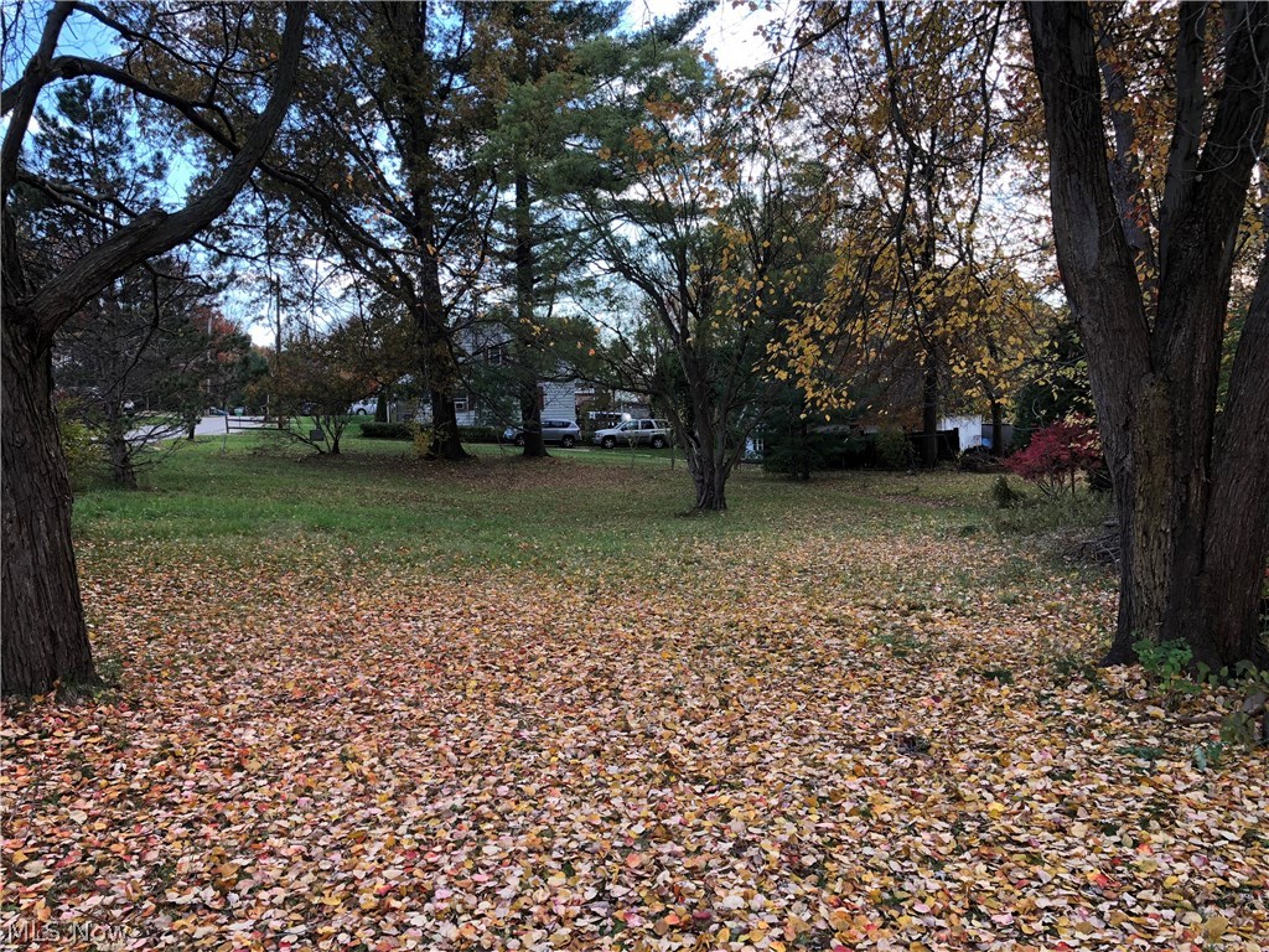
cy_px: 476
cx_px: 634
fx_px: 1063
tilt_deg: -2.8
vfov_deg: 48.2
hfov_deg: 61.7
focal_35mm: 29
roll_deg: +2.1
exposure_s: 1/120
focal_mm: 3.99
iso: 25
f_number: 1.8
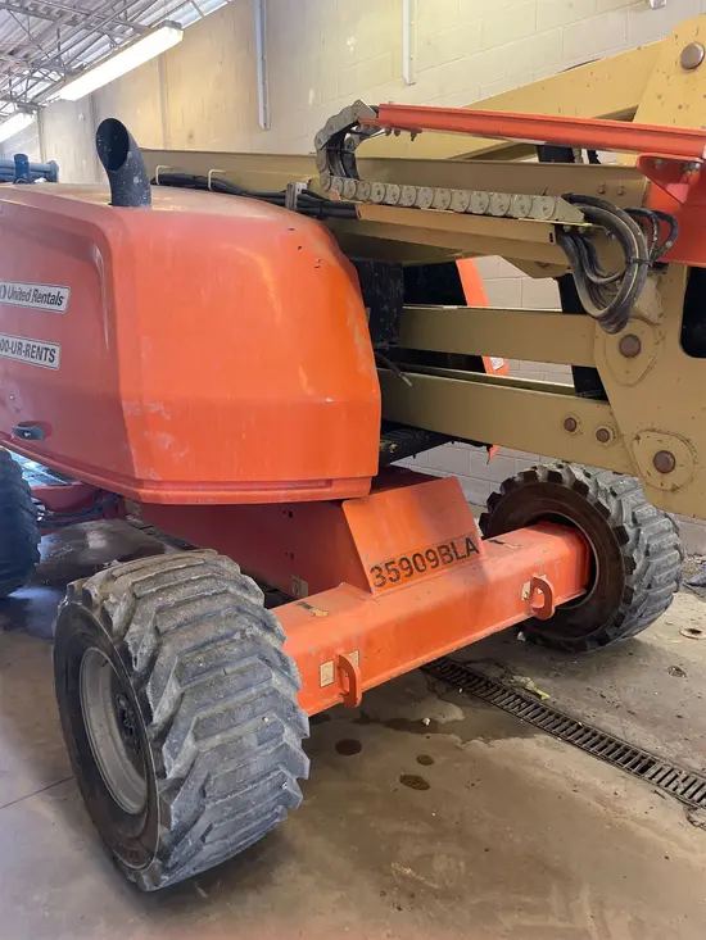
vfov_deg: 67.3
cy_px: 470
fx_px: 707
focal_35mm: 26
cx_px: 353
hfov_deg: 53.1
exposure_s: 1/60
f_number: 1.6
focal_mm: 4.2
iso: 320
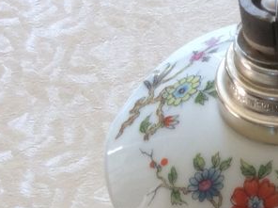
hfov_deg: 17.1
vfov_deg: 13.1
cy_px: 283
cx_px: 368
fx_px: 866
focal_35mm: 108
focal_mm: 3.3
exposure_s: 1/33
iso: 40
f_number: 2.4
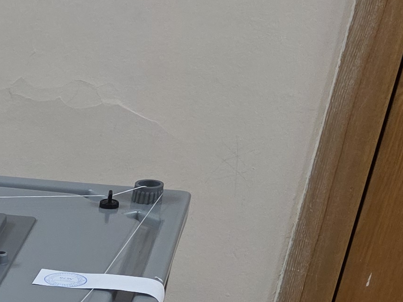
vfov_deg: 13.0
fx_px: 1246
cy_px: 478
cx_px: -455
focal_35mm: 107
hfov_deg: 14.5
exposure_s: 1/100
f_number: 1.7
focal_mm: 6.3
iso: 160
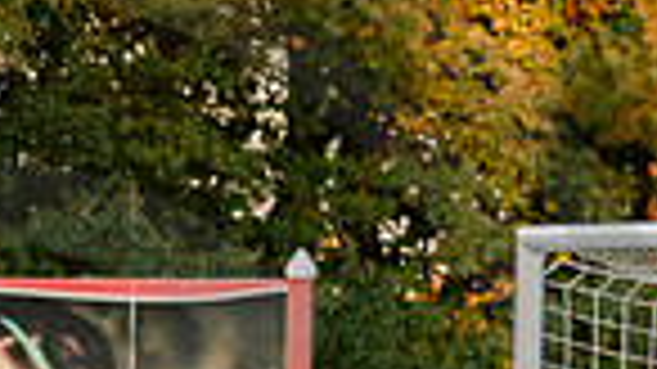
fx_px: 9474
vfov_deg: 2.2
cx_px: -647
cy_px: 614
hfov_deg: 3.9
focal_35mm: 544
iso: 640
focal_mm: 90
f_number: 4.5
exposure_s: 1/250
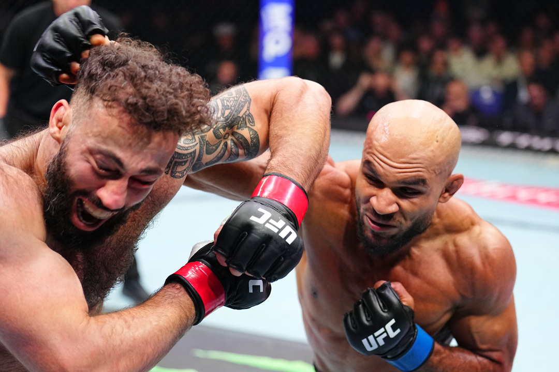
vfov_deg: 19.5
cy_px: 186
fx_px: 1087
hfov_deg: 28.8
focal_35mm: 70
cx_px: 280
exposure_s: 1/1600
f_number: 2.8
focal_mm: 70
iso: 2500
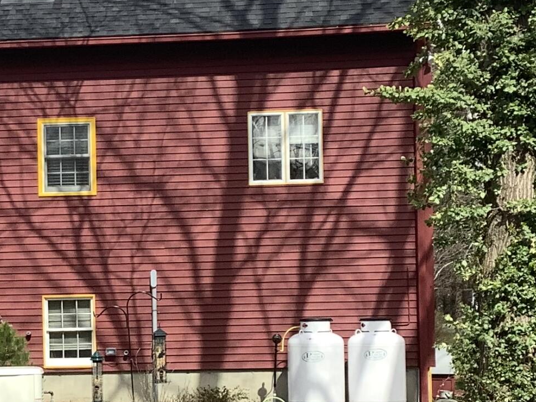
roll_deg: +0.1
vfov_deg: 15.4
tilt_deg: -0.7
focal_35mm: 96
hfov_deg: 20.2
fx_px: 1487
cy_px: 287
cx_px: 93
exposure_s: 1/886
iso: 25
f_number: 2.4
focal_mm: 3.3
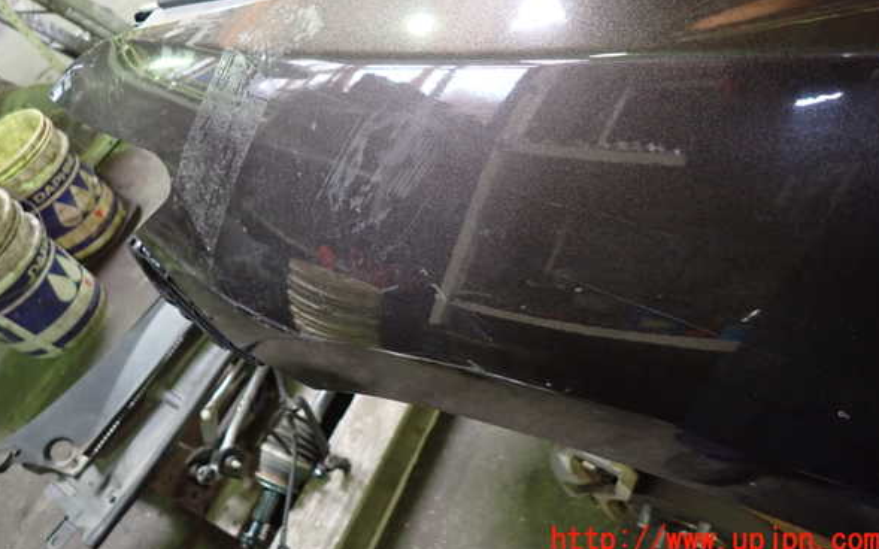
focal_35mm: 27
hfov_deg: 68.4
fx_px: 647
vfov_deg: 45.8
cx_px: 440
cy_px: 224
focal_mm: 4.5
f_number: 2
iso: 800
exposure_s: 1/30
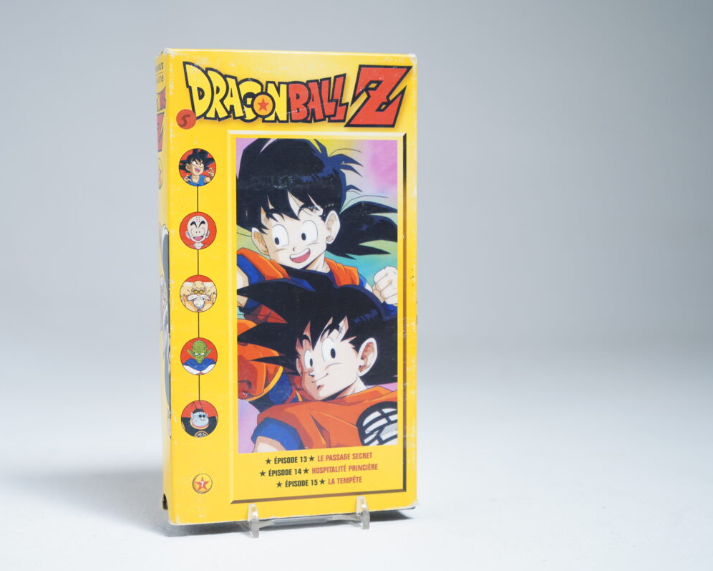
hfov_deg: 35.9
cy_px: 286
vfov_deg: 29.1
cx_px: 287
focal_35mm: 52
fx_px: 1097
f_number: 4.5
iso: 160
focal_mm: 46
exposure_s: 1/10
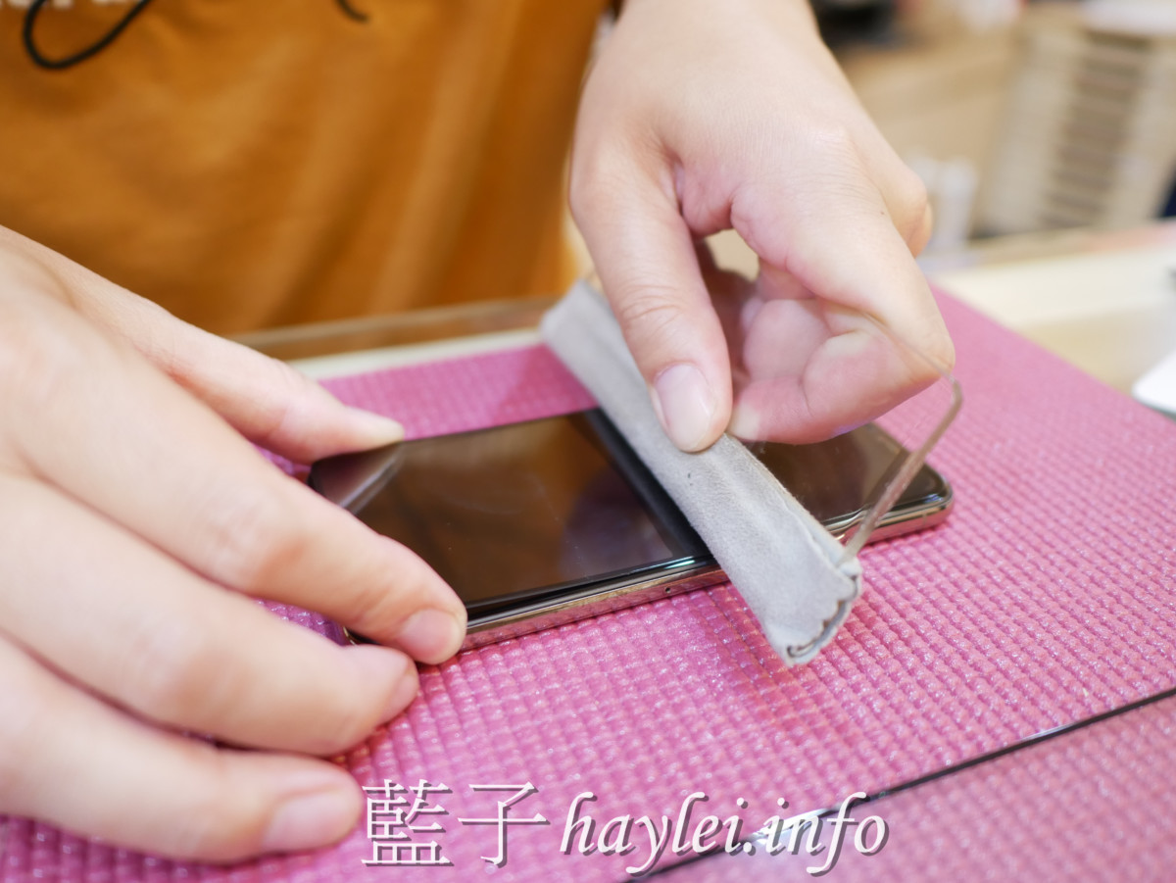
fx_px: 1020
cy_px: 442
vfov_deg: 46.8
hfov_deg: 59.9
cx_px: 588
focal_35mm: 30
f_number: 1.7
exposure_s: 1/60
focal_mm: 15
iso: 640
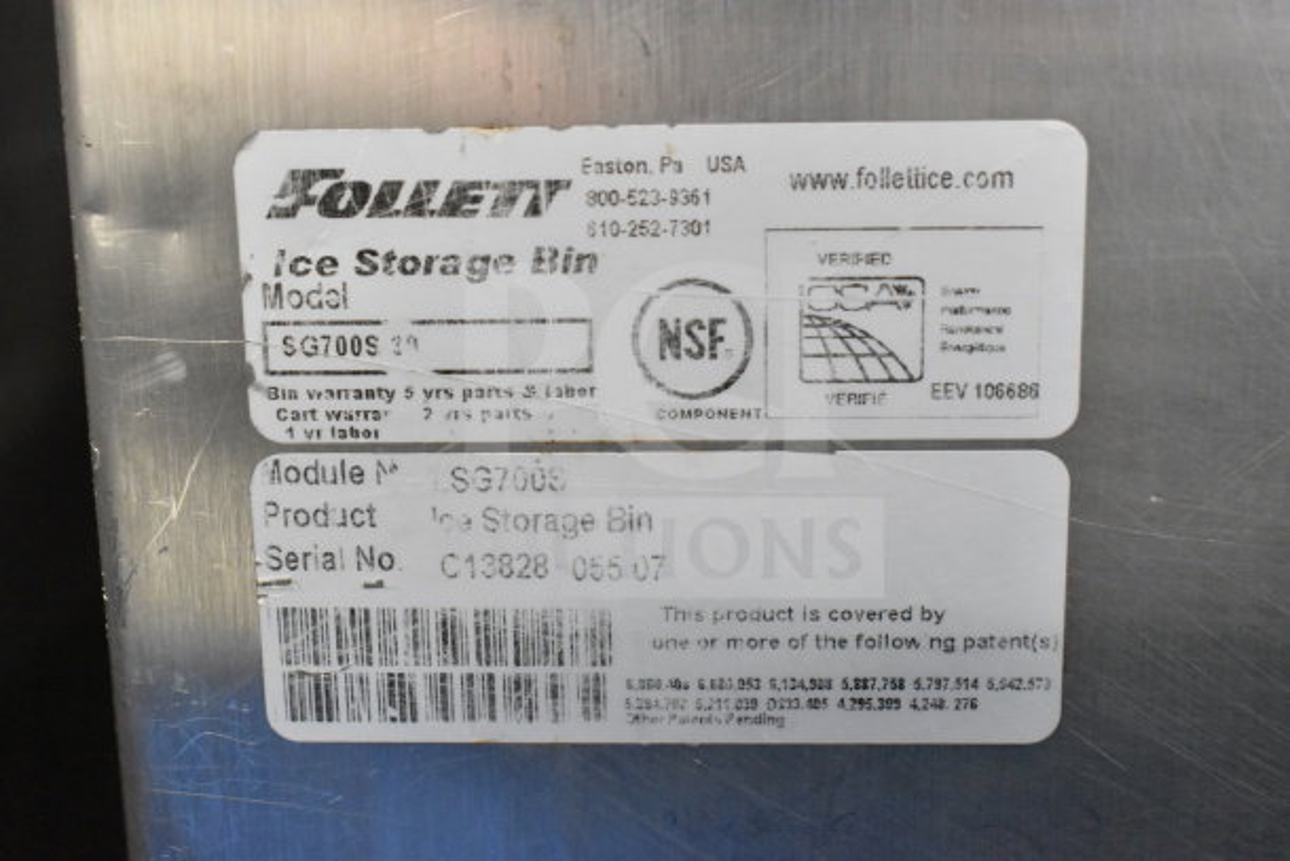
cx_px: 645
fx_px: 1882
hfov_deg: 37.8
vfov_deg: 25.8
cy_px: 430
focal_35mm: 52
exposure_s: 1/160
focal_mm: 35
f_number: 6.3
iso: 6400
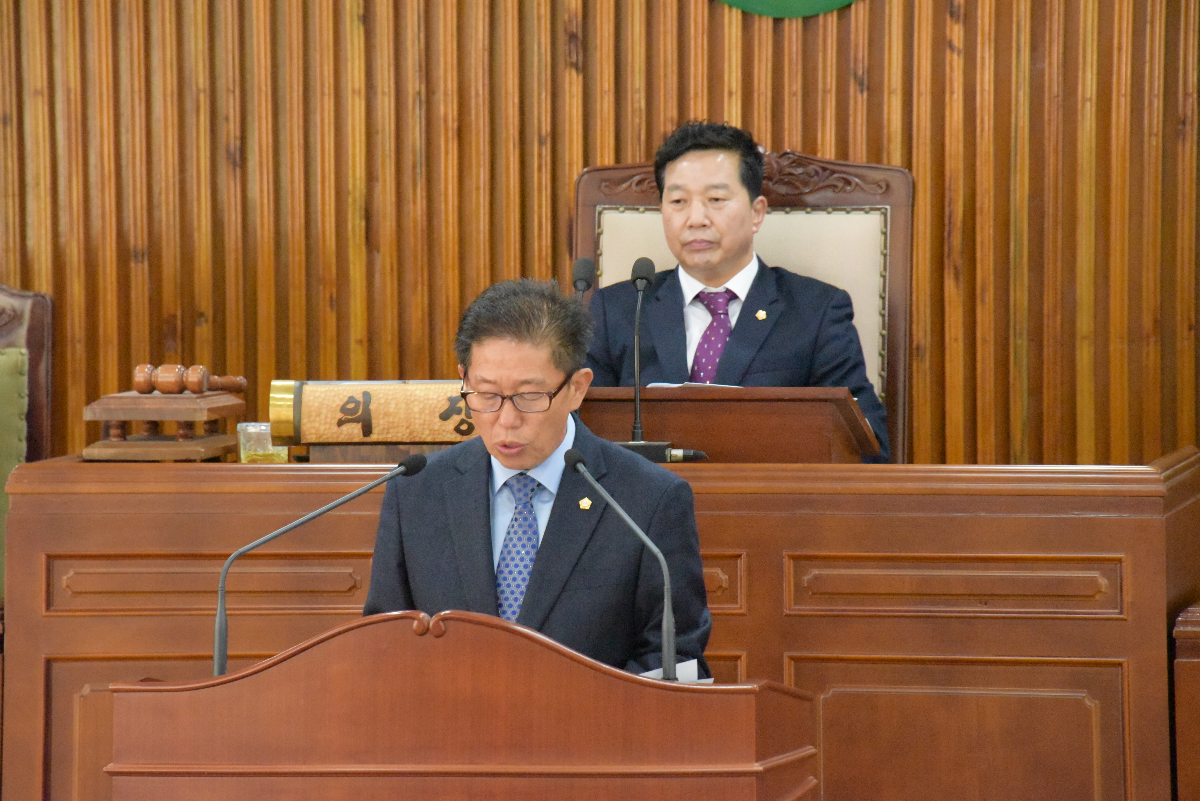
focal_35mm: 300
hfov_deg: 6.9
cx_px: 600
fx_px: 10003
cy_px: 400
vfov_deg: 4.6
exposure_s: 1/200
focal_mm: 300
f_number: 10
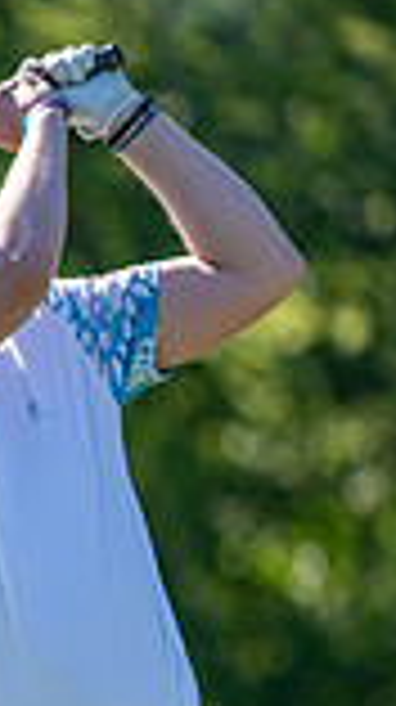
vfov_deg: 1.9
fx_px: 21731
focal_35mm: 1161
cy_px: 843
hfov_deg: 1.0
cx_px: -706
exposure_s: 1/1250
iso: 250
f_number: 4.5
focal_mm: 300
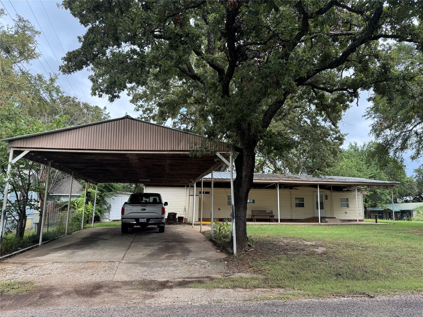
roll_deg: -0.7
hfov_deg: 71.6
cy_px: 158
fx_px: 293
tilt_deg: +9.6
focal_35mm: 24
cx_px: 212
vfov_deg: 56.8
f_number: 1.78
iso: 80
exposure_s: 1/822
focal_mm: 6.76
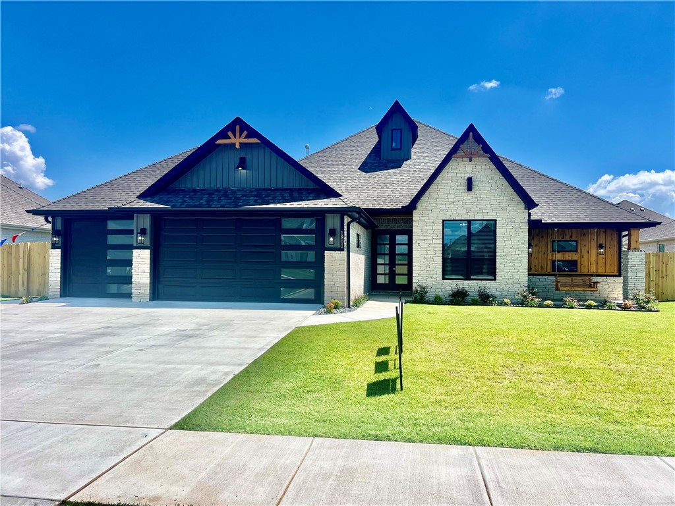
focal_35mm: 26
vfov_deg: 53.1
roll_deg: -0.1
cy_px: 253
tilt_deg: +0.4
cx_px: 338
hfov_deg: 67.3
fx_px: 507
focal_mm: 5.7
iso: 50
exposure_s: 1/6211
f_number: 1.5
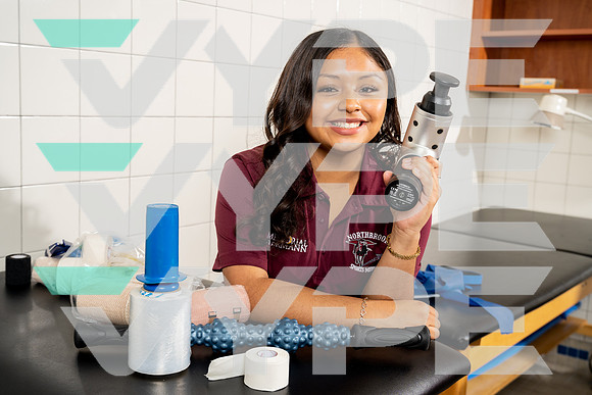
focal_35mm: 42
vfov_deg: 31.9
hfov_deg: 46.4
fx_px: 691
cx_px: 296
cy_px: 198
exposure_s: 1/250
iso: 250
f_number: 6.3
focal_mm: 42
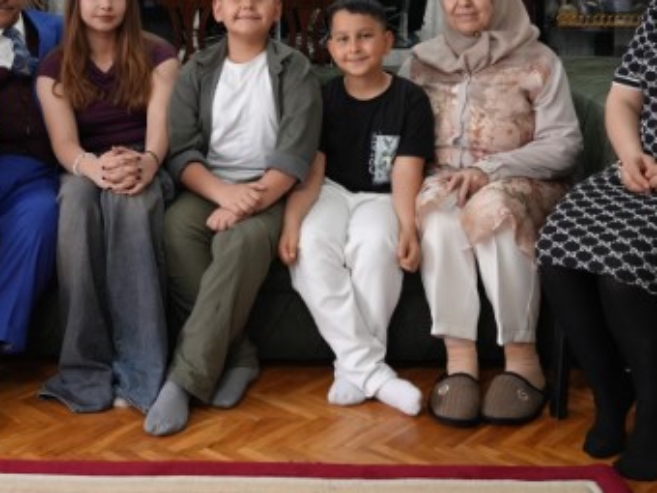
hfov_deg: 34.6
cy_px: 91
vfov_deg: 26.0
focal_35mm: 55
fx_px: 1044
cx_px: 218
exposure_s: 1/160
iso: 3200
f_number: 4
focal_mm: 27
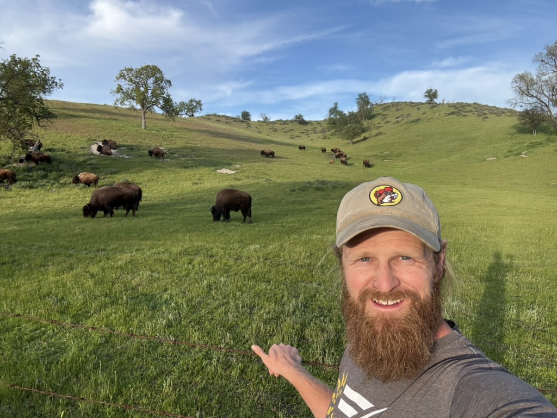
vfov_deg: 58.9
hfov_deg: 73.9
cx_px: 278
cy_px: 209
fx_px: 370
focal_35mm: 23
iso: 25
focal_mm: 2.69
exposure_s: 1/530
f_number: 1.9
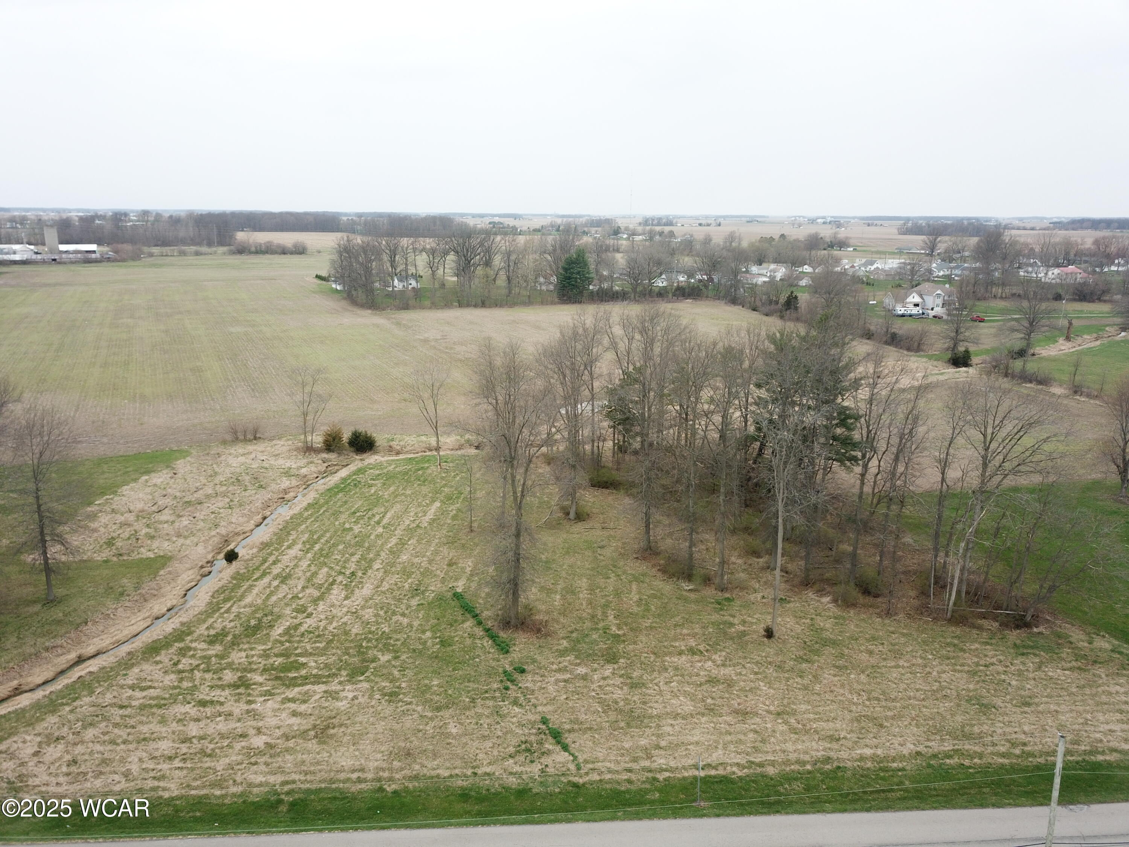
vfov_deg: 53.1
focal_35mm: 26
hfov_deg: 67.3
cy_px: 424
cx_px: 564
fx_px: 848
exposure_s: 1/187
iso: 100
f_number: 2.2
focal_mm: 4.73
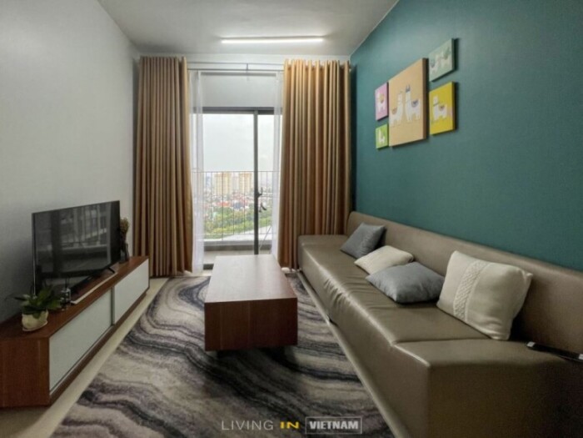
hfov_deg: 106.2
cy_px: 219
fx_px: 219
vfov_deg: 89.9
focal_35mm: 13
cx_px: 292
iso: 80
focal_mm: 1.57
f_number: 1.8
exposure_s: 1/100
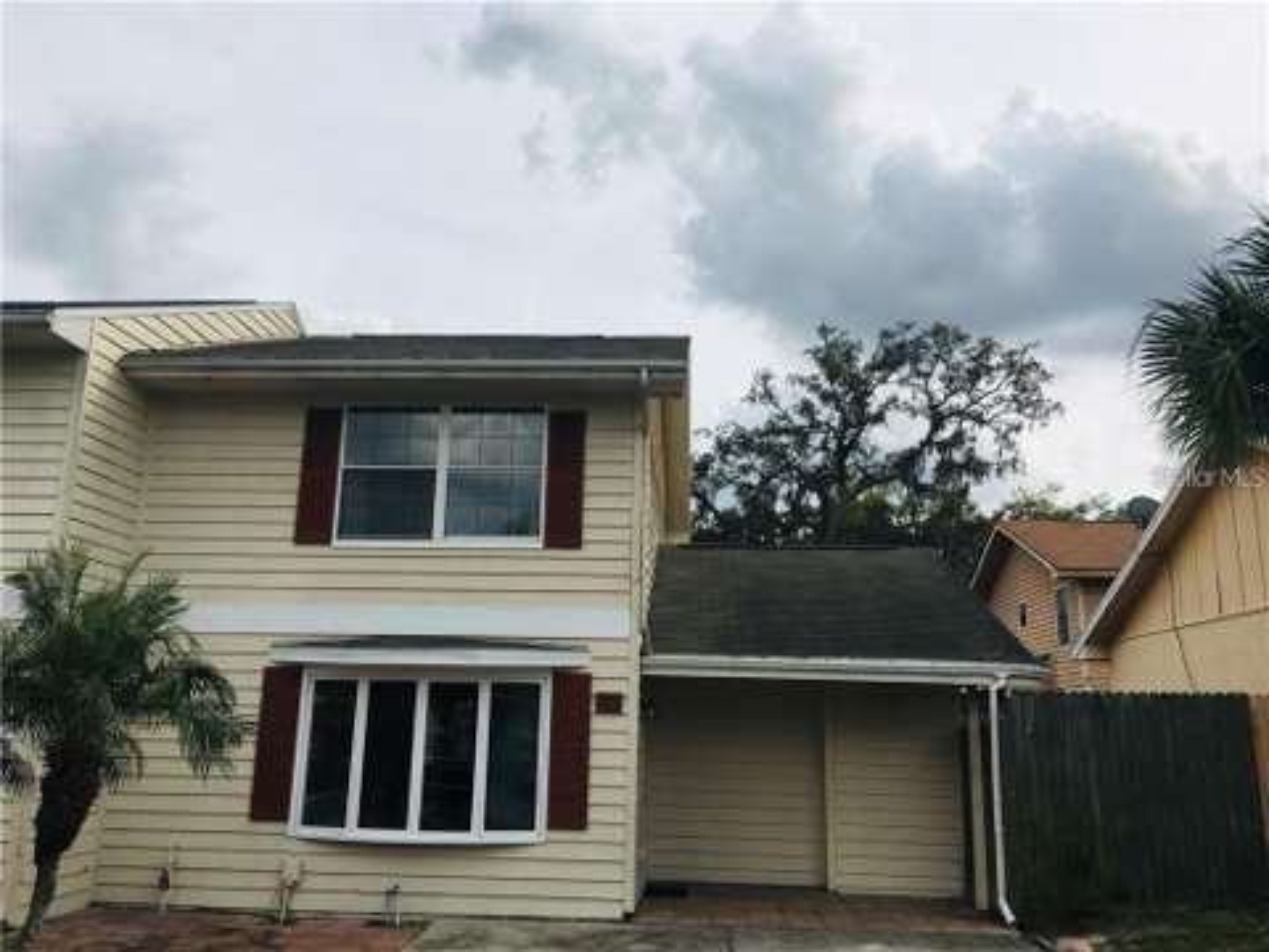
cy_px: 476
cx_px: 634
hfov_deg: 61.7
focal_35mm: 29
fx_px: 1063
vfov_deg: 48.2
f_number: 2.2
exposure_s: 1/1789
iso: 25
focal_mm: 4.15
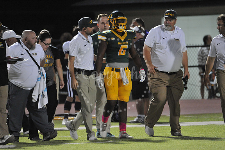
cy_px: 75
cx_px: 113
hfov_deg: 3.4
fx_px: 3775
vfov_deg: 2.3
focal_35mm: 604
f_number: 6.3
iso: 6400
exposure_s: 1/125
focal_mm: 600
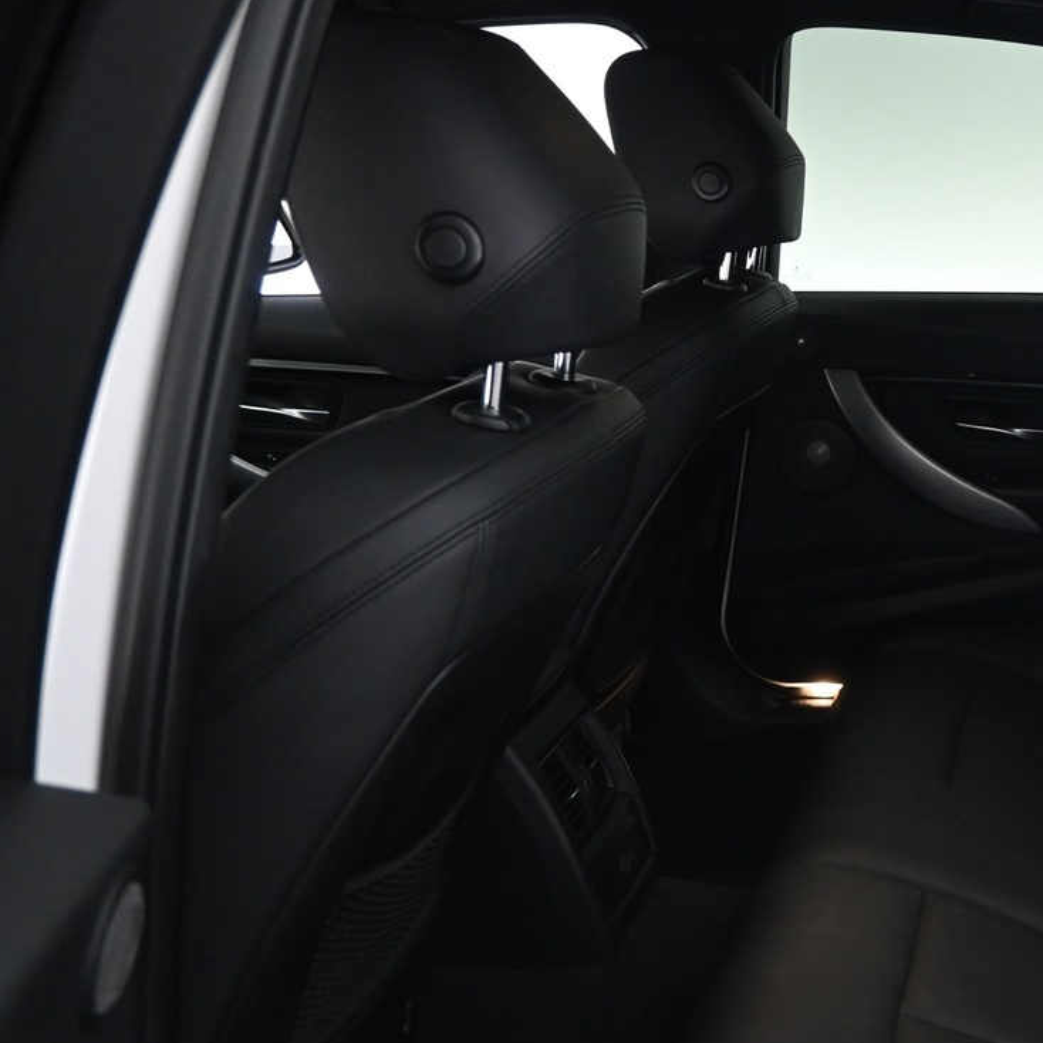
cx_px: 1140
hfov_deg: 33.0
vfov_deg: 37.0
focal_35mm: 45
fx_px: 1534
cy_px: 718
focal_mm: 16
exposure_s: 1/20
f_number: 3.5
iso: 1600
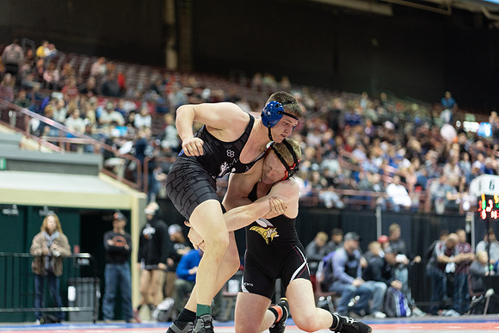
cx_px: 250
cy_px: 166
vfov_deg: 16.1
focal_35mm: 85
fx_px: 1178
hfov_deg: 23.9
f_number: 1.8
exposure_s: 1/500
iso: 2500
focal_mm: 85
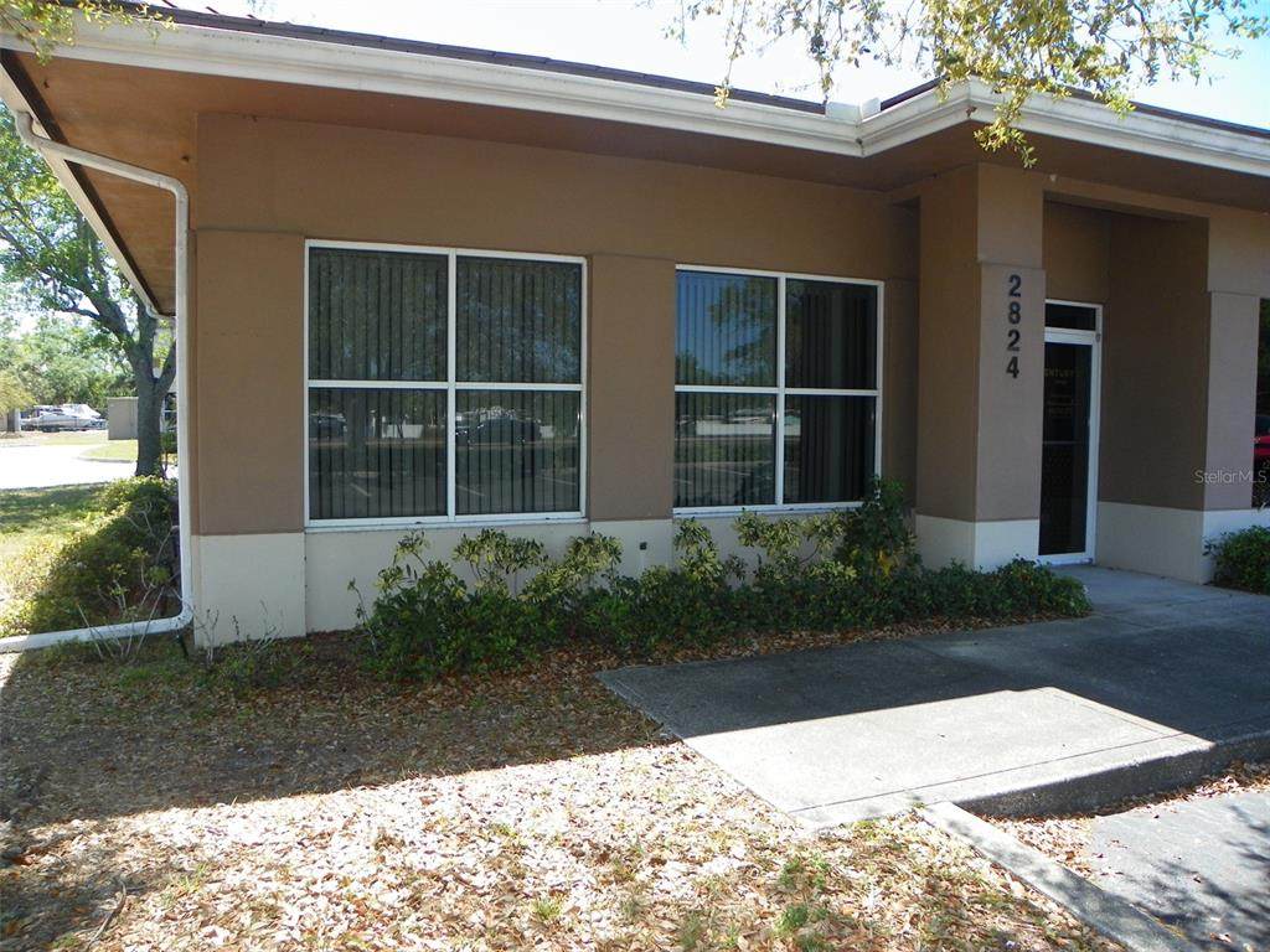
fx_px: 954
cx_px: 635
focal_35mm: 26
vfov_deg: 53.1
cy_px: 476
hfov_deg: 67.3
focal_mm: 4.6
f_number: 2.8
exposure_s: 1/320
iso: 64
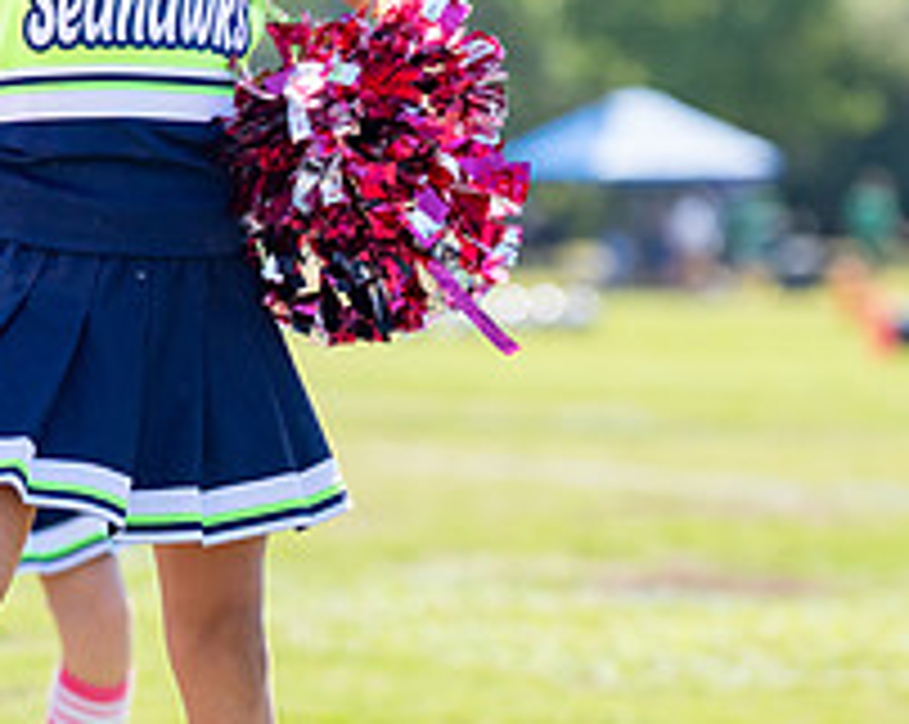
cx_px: 265
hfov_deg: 5.7
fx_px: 9187
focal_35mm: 342
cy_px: 164
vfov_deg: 4.5
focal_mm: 110
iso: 200
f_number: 2.8
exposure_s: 1/2000
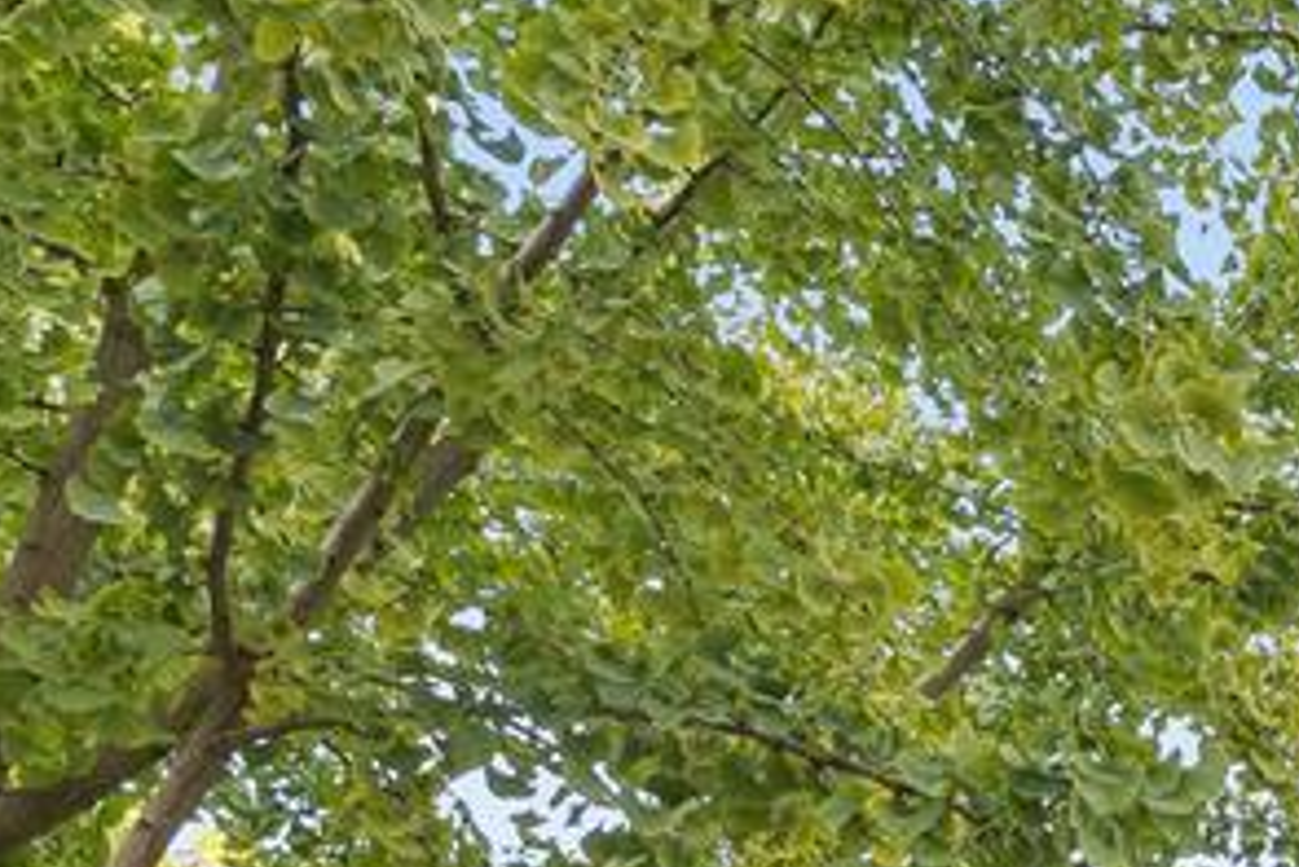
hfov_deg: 19.9
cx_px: 2211
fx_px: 2904
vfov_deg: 15.7
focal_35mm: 80
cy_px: 1292
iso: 80
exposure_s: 1/60
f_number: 4
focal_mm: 16.5
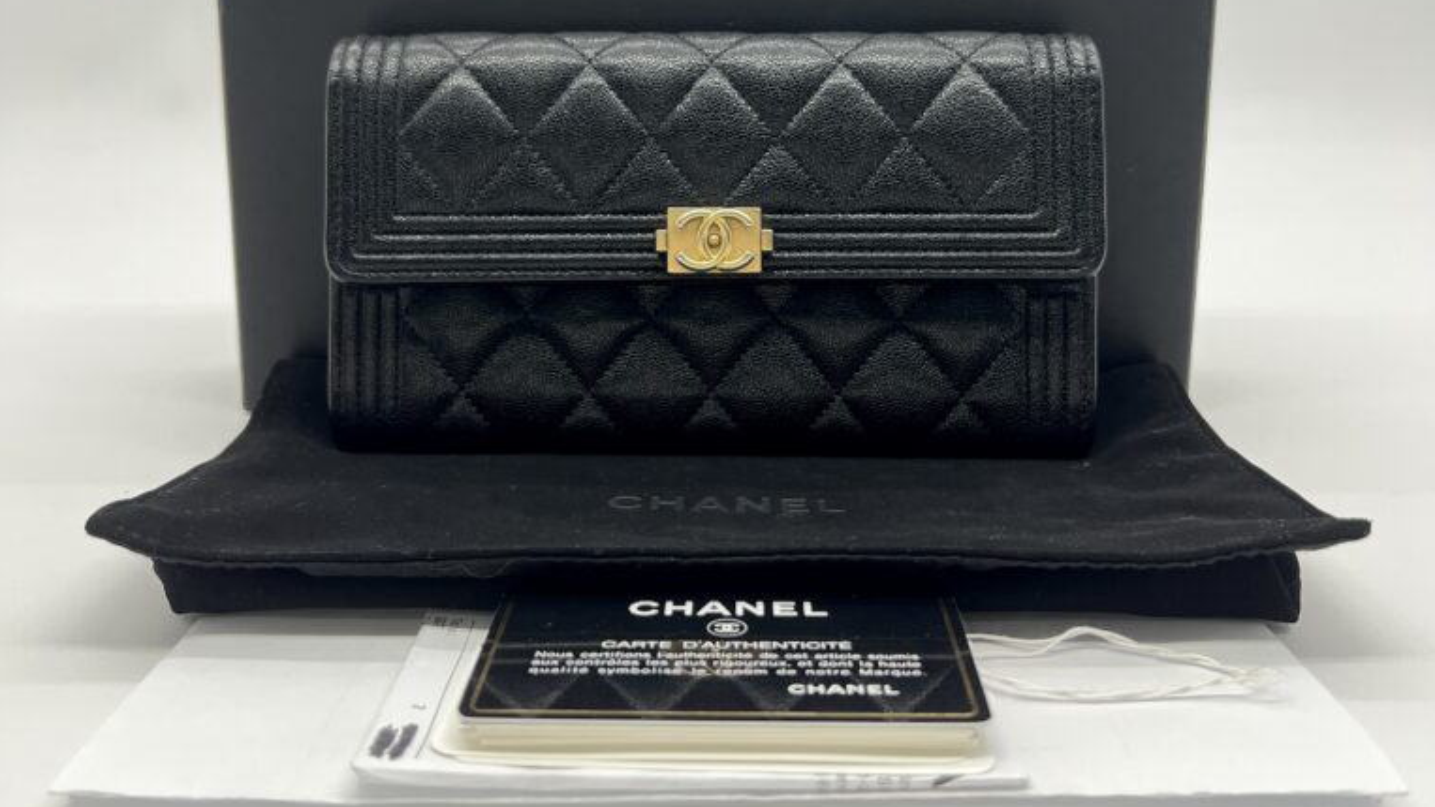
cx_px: 717
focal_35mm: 38
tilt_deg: -10.9
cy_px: 216
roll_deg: -0.7
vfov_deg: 30.7
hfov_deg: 52.8
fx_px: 1446
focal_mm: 5.7
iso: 50
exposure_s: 1/100
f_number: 1.5
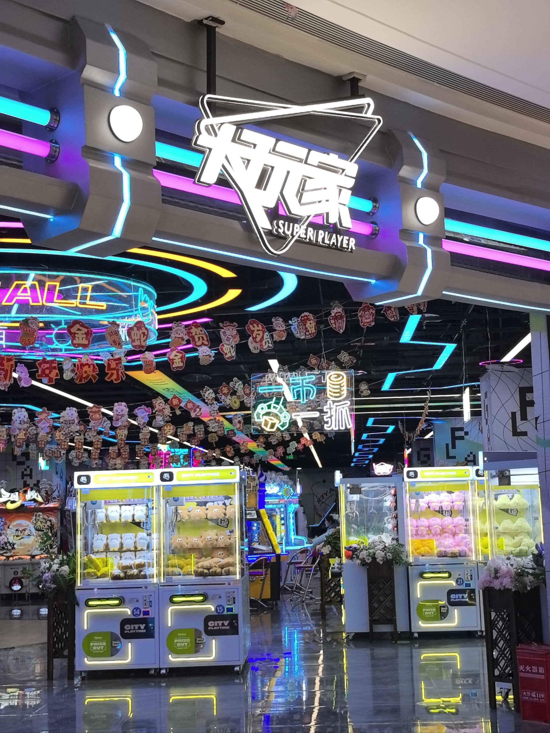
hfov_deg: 27.0
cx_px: 275
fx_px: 1144
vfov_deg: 35.5
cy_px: 366
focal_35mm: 54
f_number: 2
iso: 50
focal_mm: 6.98
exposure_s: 1/108
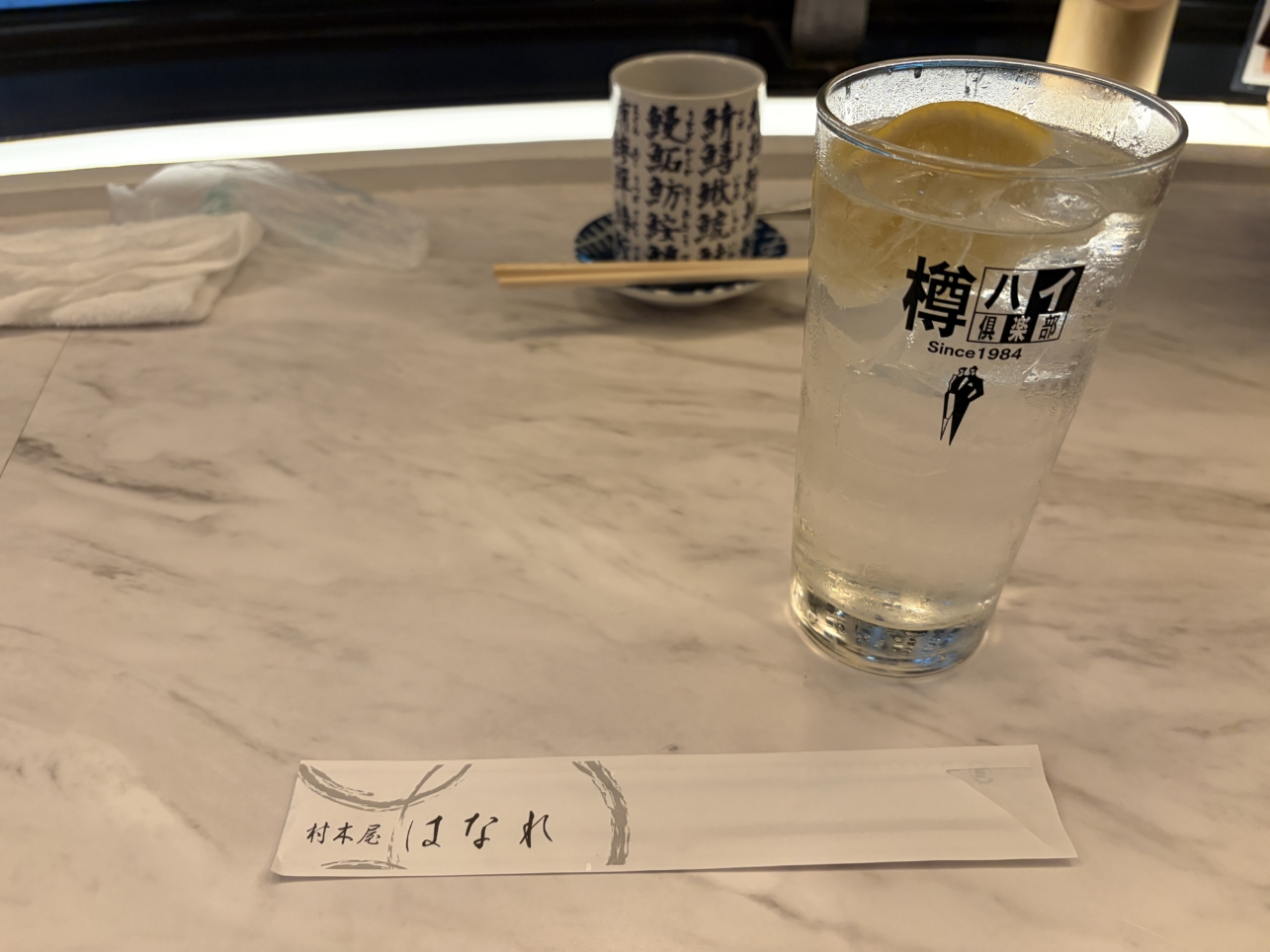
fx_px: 954
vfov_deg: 53.1
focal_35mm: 26
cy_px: 476
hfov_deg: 67.3
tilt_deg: -37.4
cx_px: 635
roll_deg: +0.5
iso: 250
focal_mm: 5.96
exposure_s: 1/50
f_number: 1.6
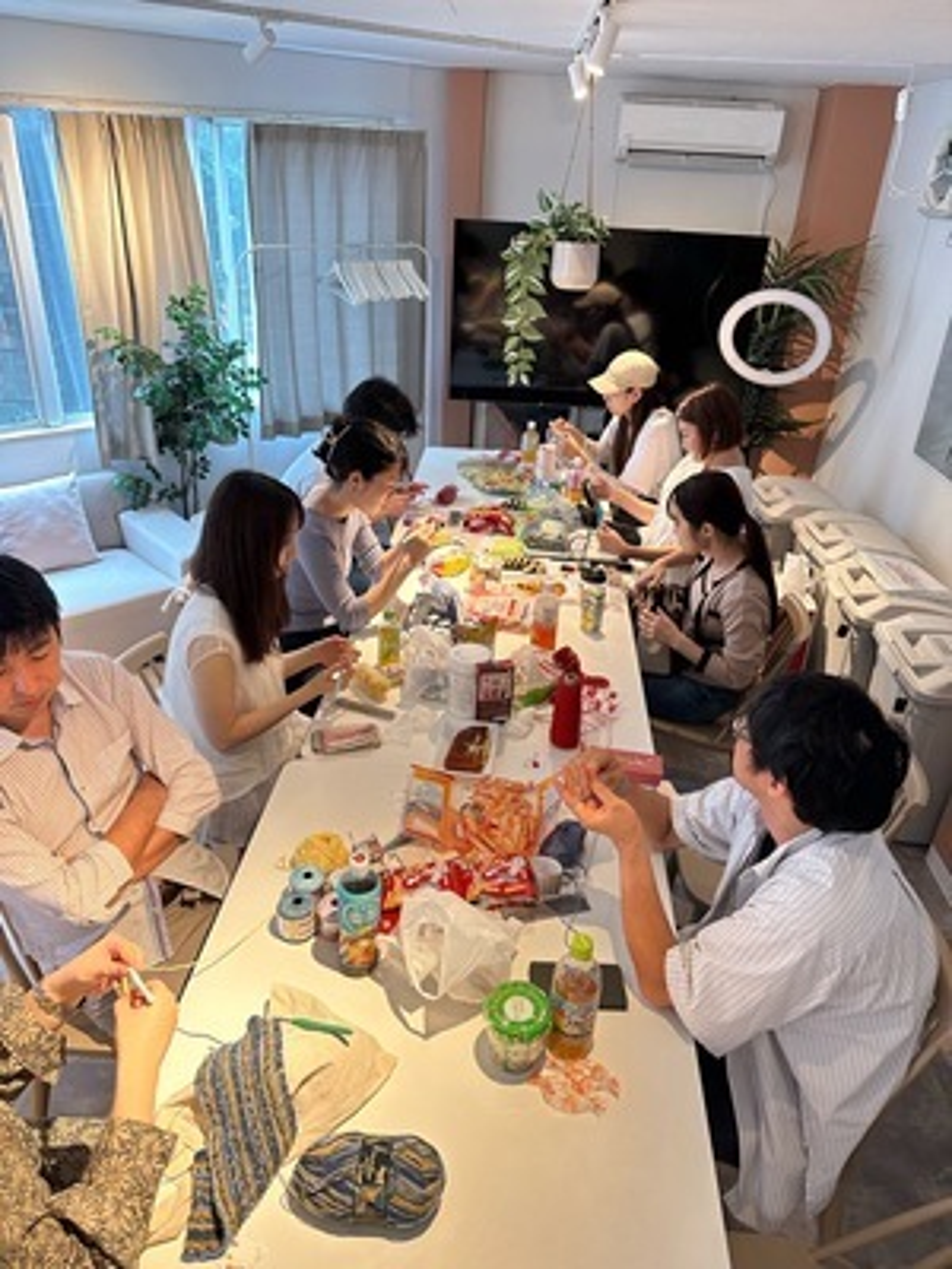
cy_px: 634
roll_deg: -2.5
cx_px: 476
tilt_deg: -26.5
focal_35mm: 24
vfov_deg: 71.6
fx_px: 880
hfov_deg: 56.8
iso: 160
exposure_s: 1/50
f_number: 1.78
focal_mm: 6.86
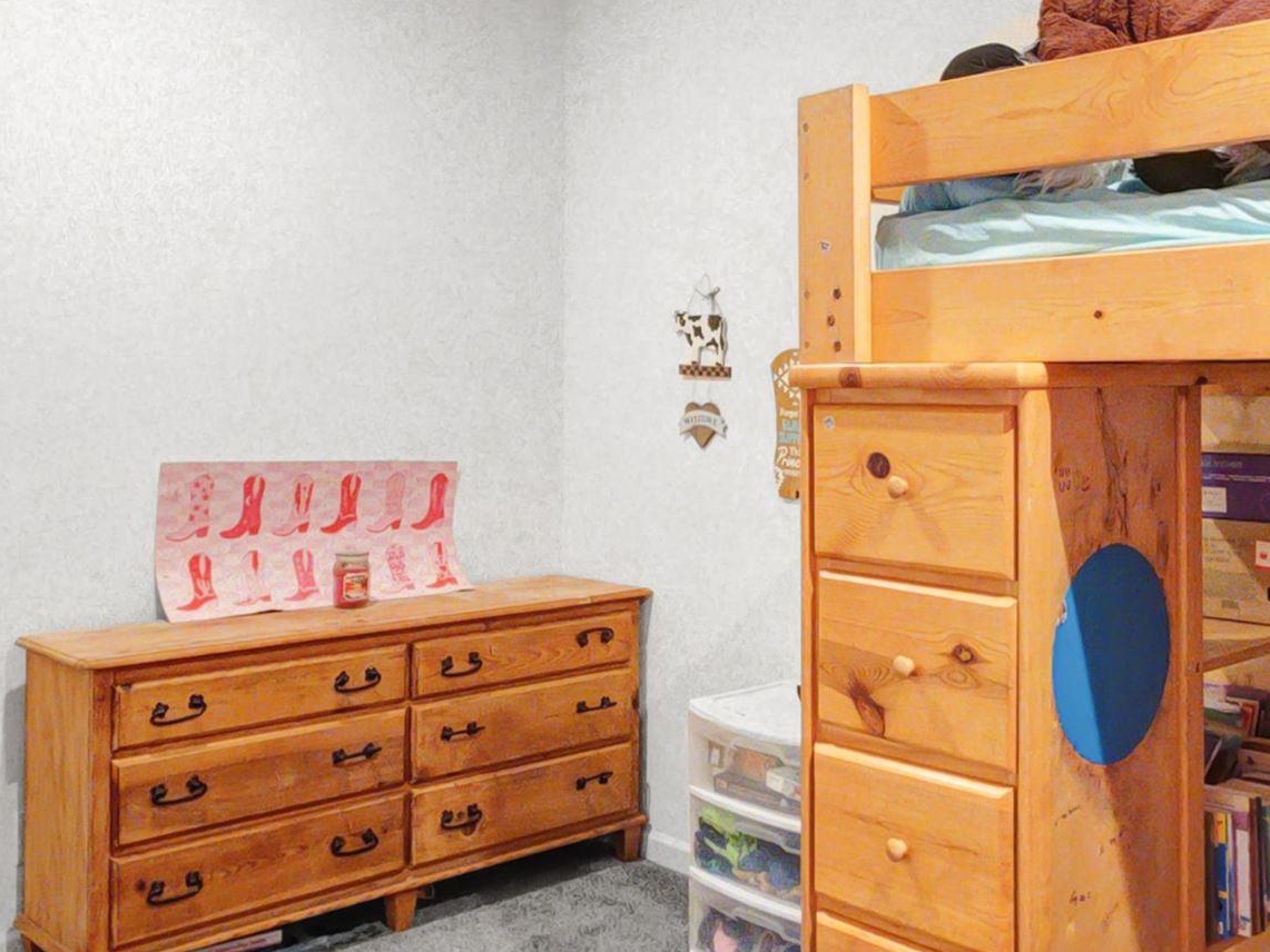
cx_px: 836
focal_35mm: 35
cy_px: 366
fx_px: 1284
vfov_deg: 40.5
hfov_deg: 51.7
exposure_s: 1/30
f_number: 2.2
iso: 332
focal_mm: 2.2
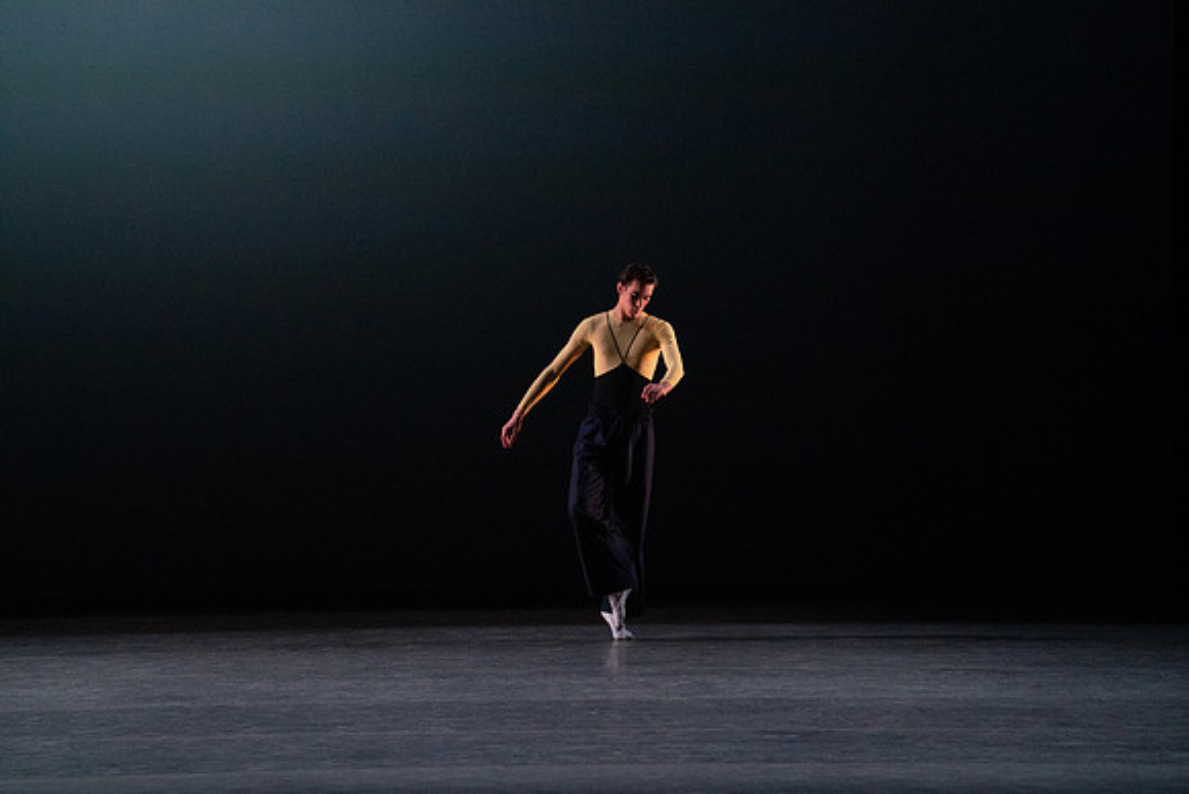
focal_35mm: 200
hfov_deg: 10.3
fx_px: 6607
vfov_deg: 6.9
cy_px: 397
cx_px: 594
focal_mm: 200
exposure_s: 1/500
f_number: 8
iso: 12800
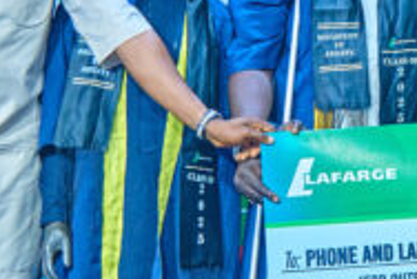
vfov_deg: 11.3
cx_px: 428
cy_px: 17
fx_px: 1404
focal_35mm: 121
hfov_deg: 16.5
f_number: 4.5
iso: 1600
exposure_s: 1/125
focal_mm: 38
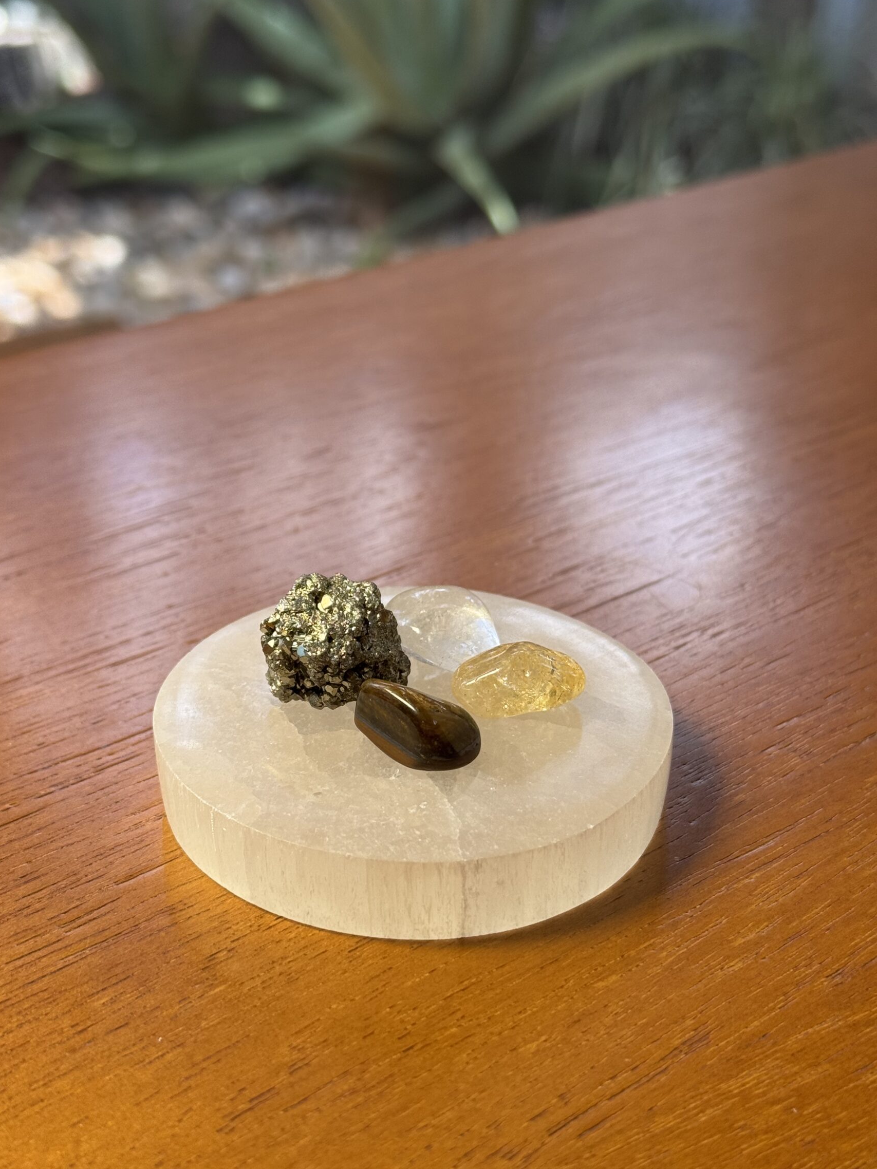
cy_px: 651
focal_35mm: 54
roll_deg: -0.4
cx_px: 384
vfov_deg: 35.5
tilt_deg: -30.4
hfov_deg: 27.0
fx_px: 1824
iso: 64
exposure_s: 1/457
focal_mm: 6.76
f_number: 1.78
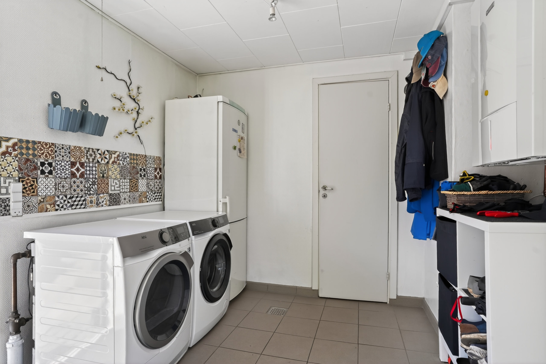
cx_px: 273
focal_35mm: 19
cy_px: 182
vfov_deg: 64.5
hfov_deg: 86.9
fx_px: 288
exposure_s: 1/25
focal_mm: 19
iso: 400
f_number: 8
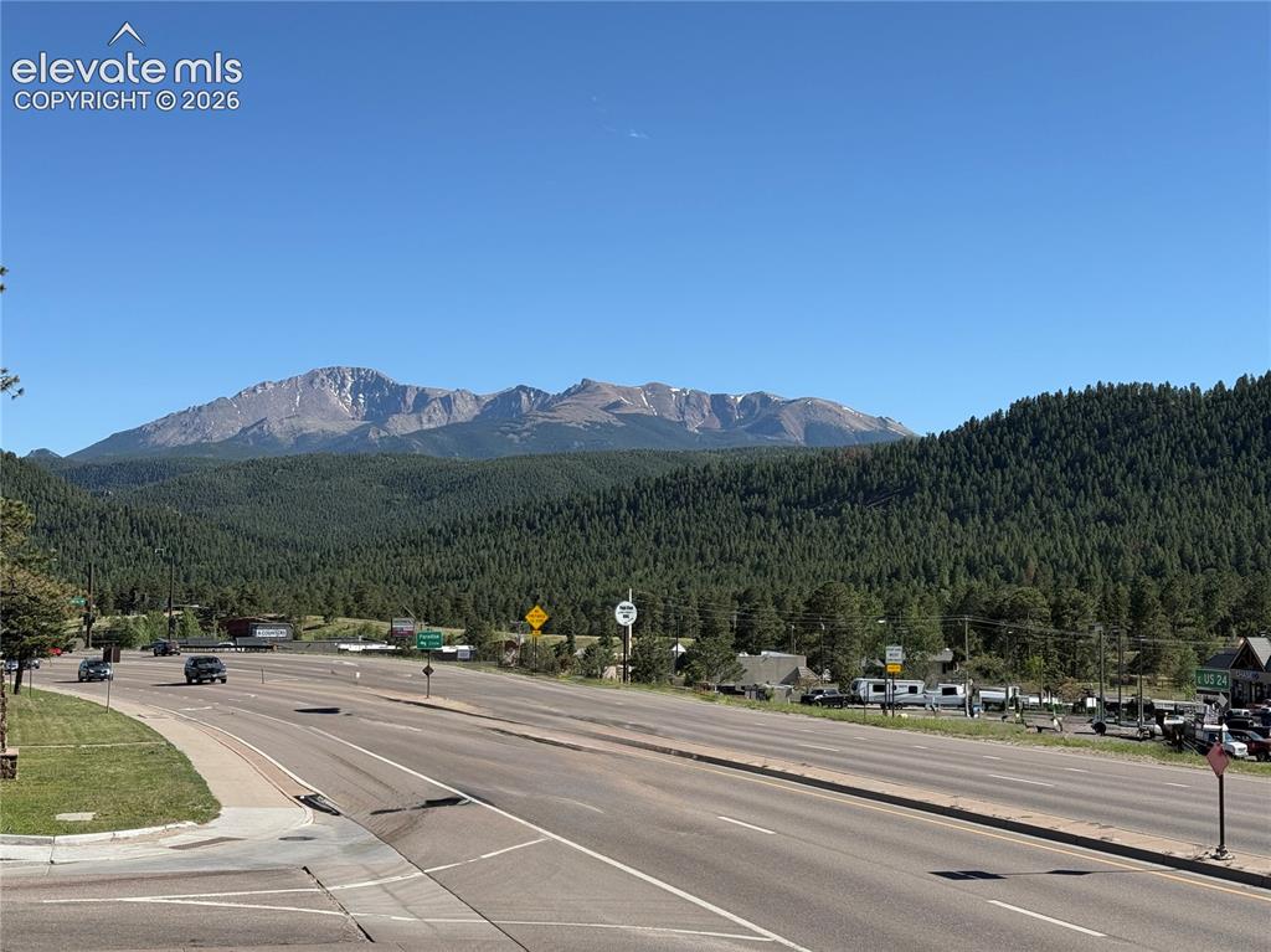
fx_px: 1762
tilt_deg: +3.3
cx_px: 636
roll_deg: -1.0
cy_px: 476
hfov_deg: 39.7
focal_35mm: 48
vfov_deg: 30.2
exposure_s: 1/4098
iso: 64
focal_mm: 6.76
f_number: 1.78
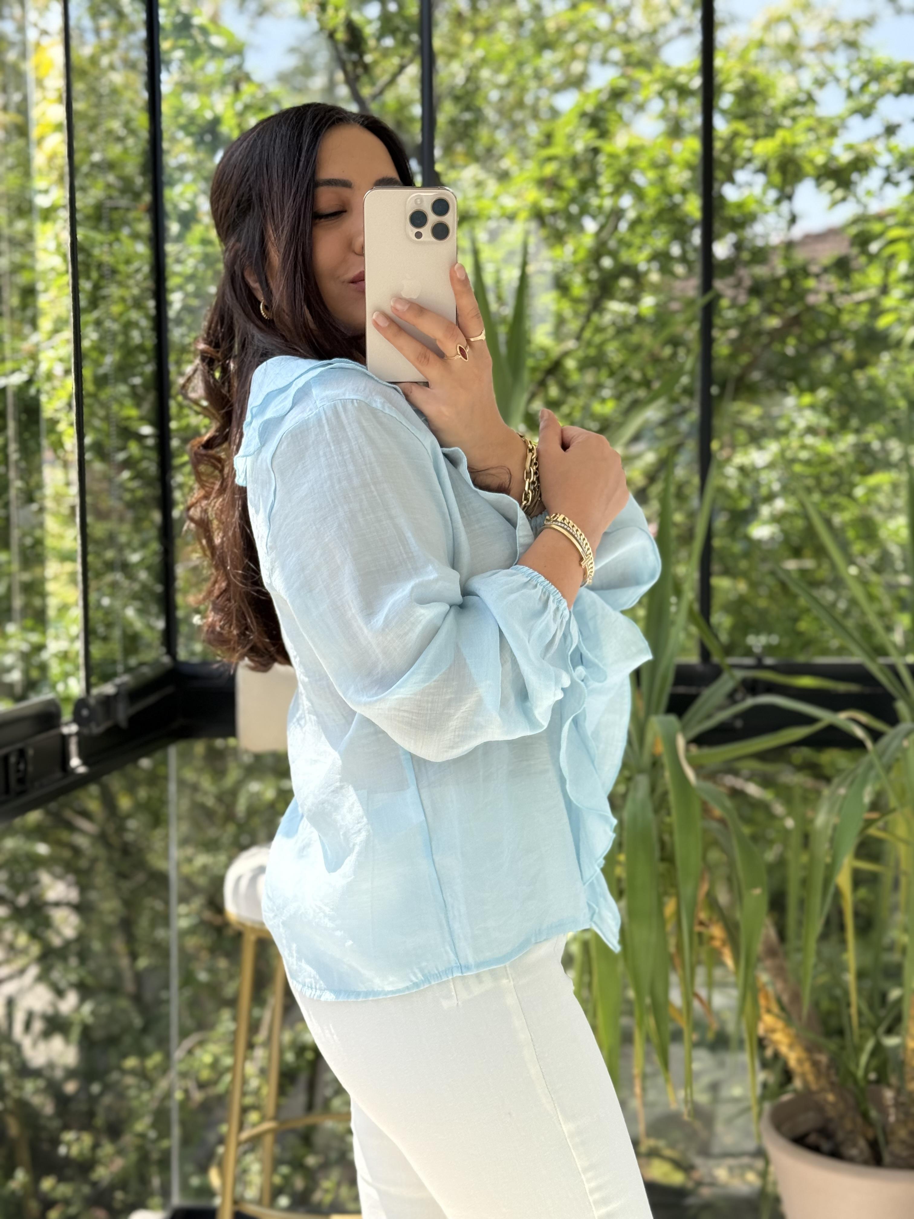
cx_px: 457
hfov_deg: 30.3
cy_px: 610
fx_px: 1690
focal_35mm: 48
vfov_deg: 39.7
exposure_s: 1/681
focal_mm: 6.76
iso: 80
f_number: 1.78
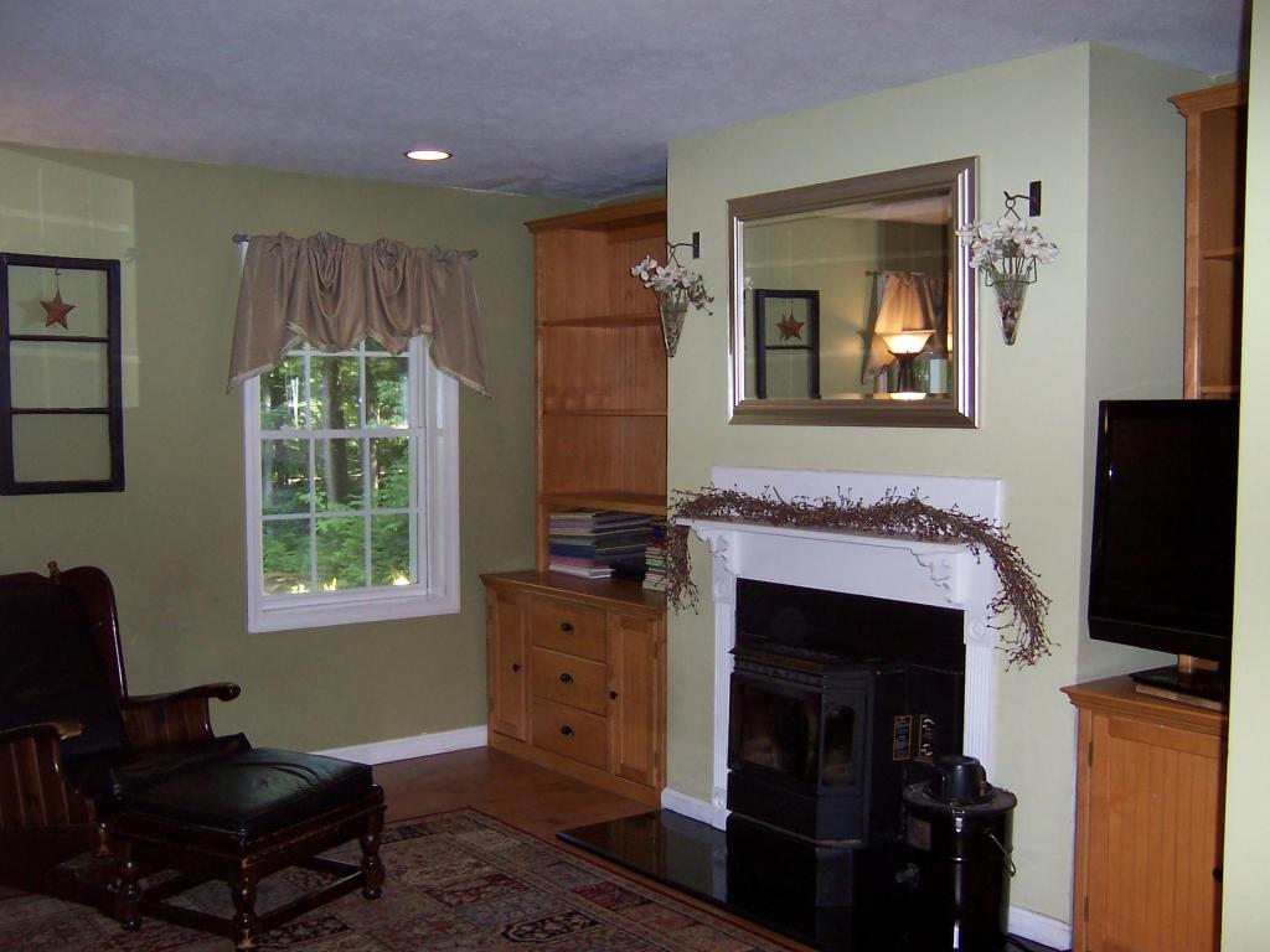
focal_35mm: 36
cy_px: 476
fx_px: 1321
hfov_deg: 51.4
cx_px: 635
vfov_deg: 39.7
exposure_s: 1/60
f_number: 2.8
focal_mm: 5.6
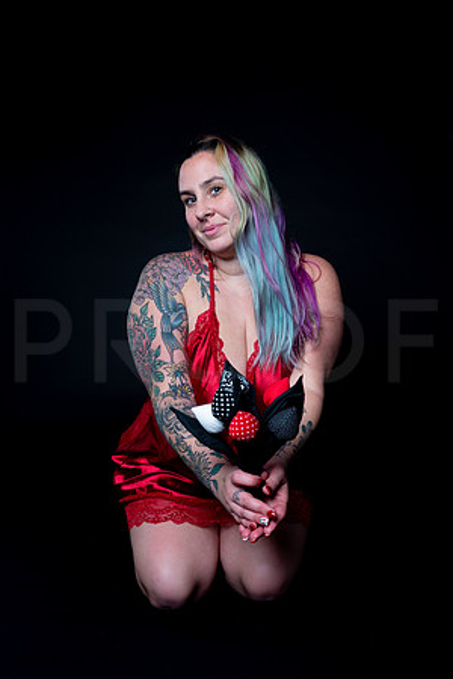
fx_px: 661
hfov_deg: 37.9
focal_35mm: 35
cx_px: 226
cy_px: 340
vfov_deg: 54.4
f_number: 10
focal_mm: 35
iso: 100
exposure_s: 1/160
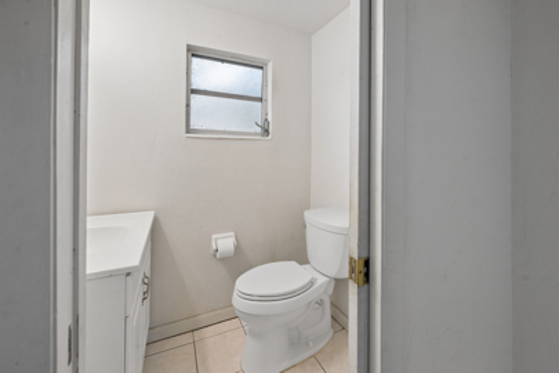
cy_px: 186
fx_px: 217
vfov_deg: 81.2
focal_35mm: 14
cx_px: 280
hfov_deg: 104.3
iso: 400
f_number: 8
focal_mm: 14
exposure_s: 1/60
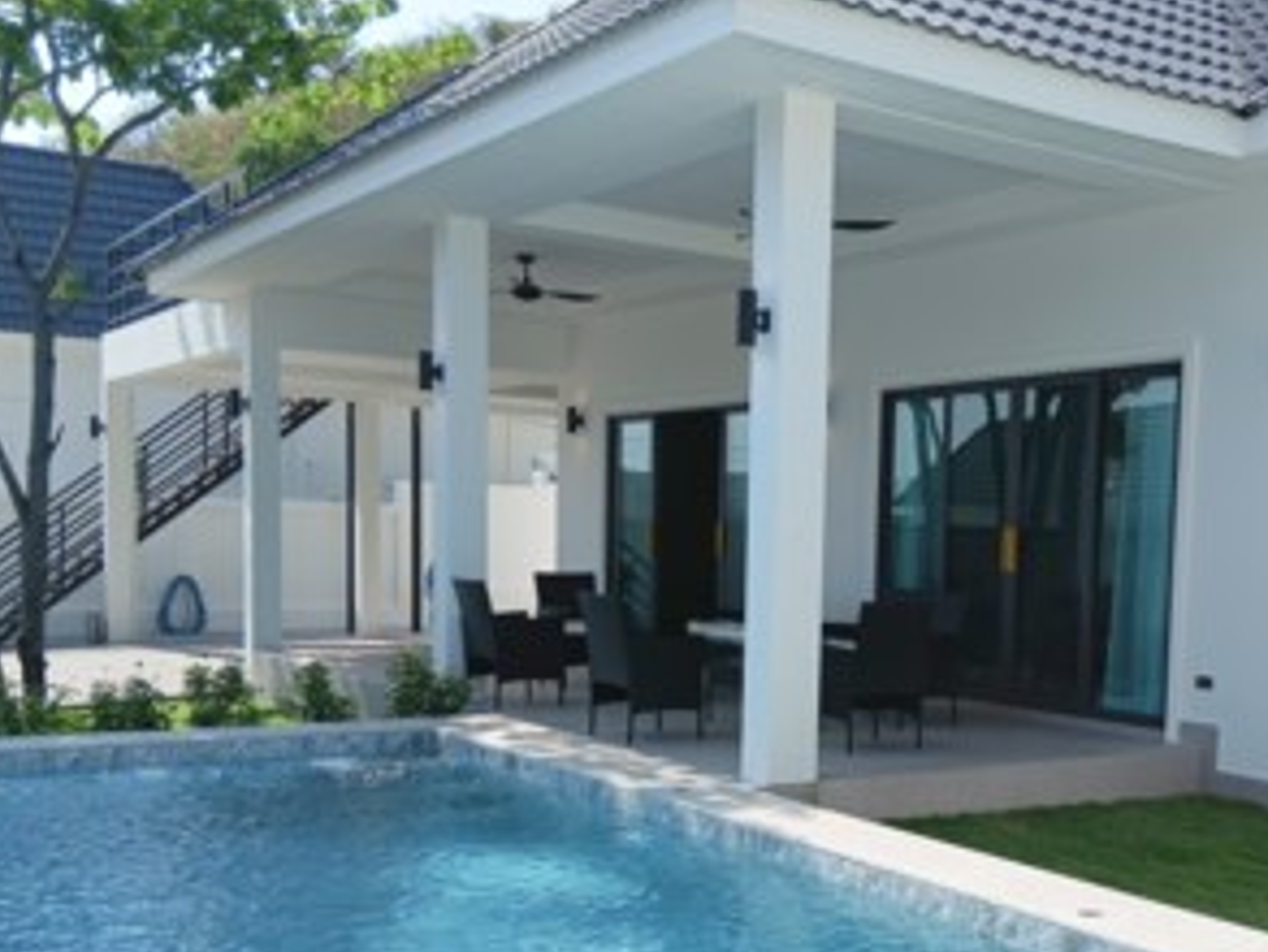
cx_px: 870
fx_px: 1319
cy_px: 662
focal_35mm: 36
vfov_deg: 39.0
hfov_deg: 50.2
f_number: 1.8
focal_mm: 3.86
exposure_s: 1/1000
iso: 25
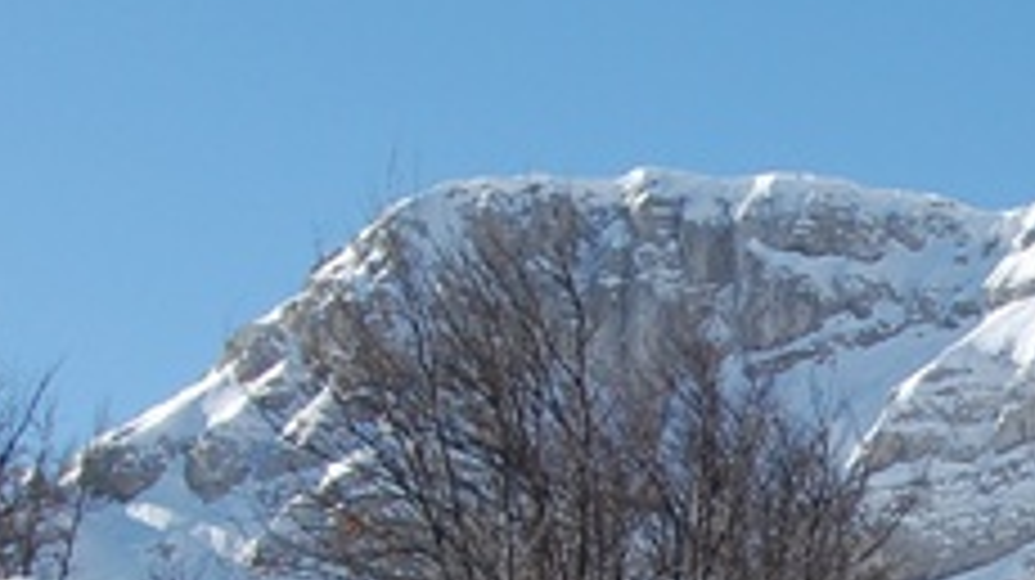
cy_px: 809
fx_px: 5074
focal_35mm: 185
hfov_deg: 11.4
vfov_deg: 6.5
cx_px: 1296
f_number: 10
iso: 200
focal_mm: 30
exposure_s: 1/400
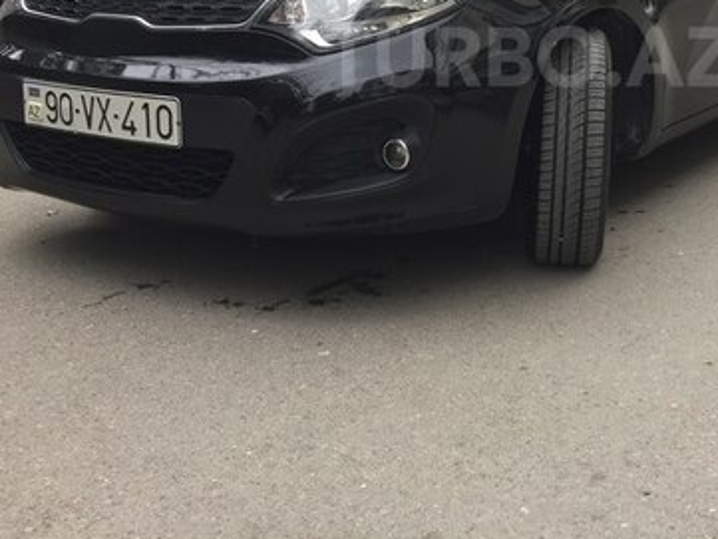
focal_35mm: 53
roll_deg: +0.1
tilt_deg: -6.7
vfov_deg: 26.6
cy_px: 57
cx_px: 529
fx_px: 1100
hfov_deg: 35.4
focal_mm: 4.15
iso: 40
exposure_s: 1/100
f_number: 2.2
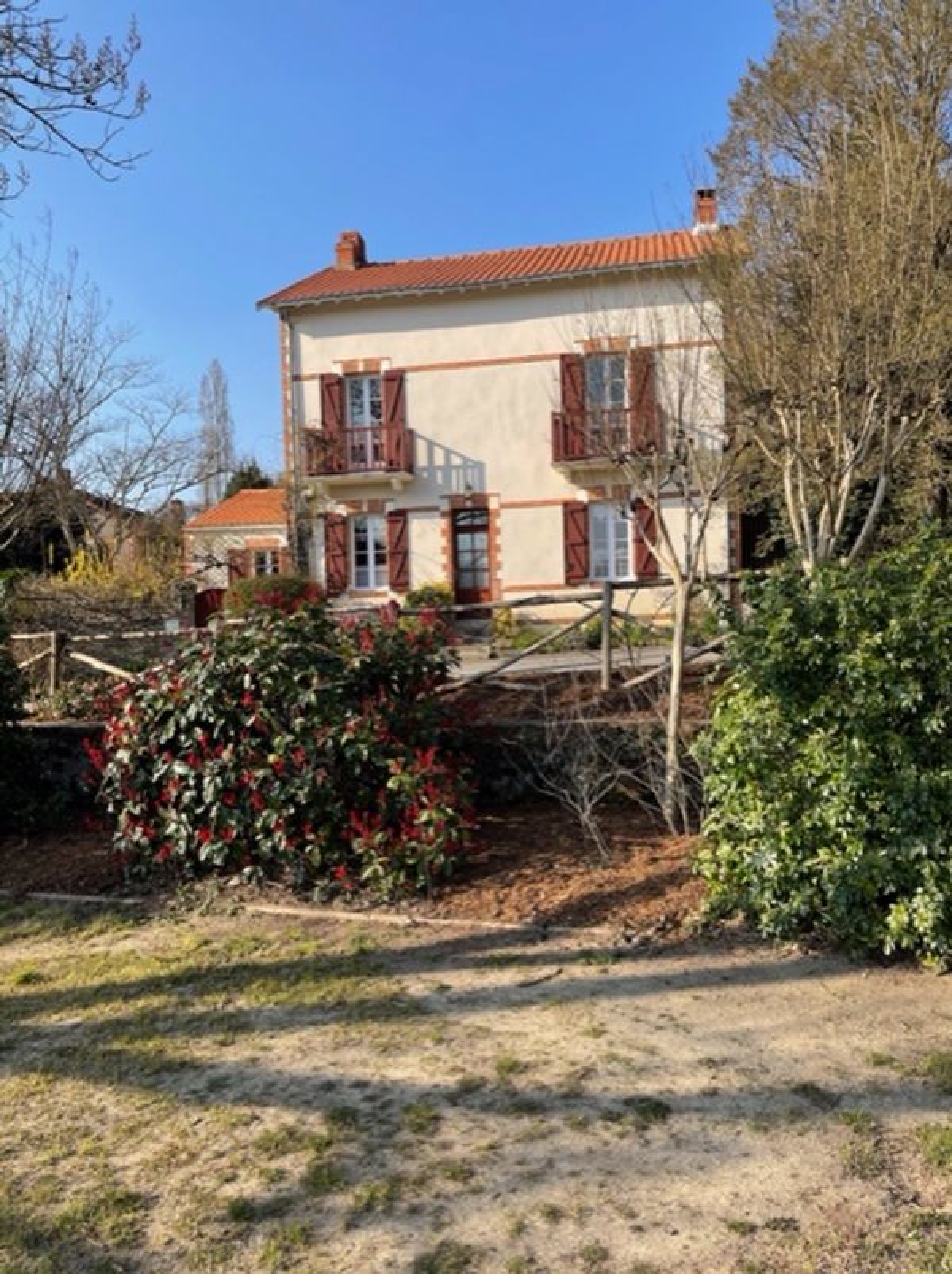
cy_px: 637
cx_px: 476
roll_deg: +1.5
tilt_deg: +0.7
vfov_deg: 67.4
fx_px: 956
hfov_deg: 53.0
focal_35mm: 26
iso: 32
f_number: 1.6
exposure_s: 1/1916
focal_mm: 4.2
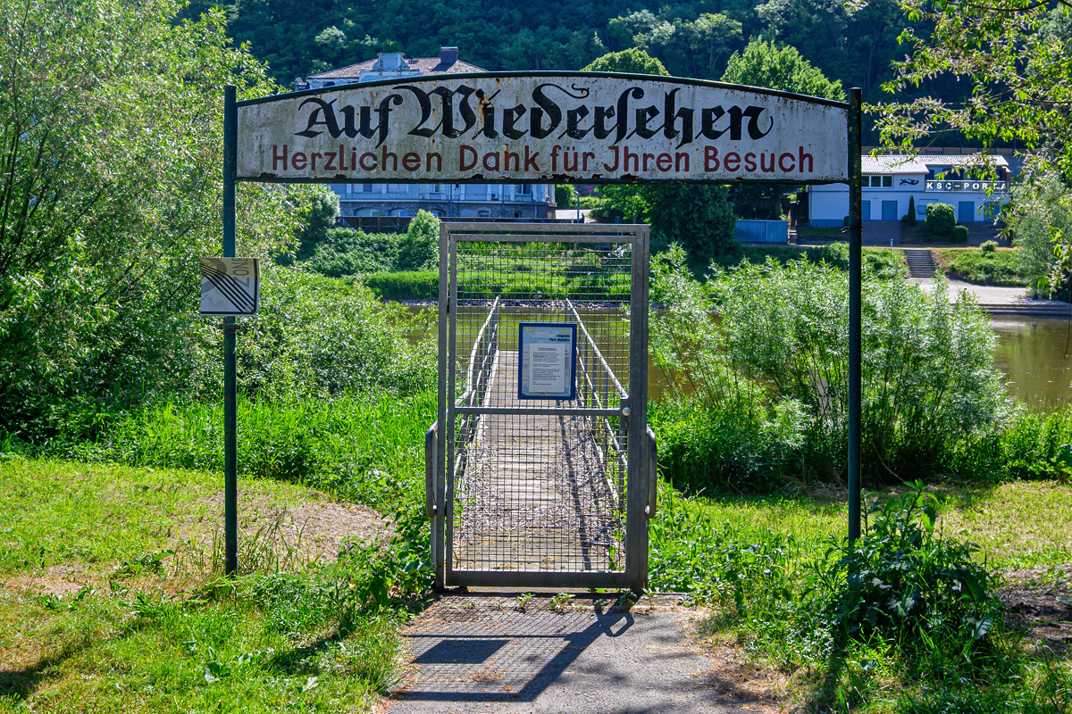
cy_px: 357
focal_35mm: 32
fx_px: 960
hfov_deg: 58.3
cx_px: 536
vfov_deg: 40.8
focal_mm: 21.5
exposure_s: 1/320
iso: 200
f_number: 8
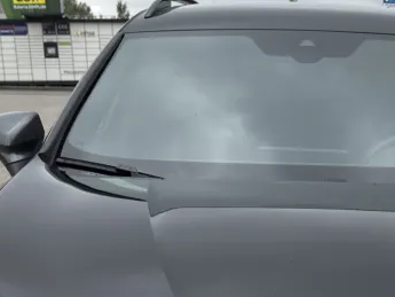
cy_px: 382
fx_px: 1016
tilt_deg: -18.0
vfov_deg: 15.8
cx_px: 349
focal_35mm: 89
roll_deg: +0.7
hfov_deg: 21.6
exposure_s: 1/2179
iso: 64
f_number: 1.78
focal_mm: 6.76
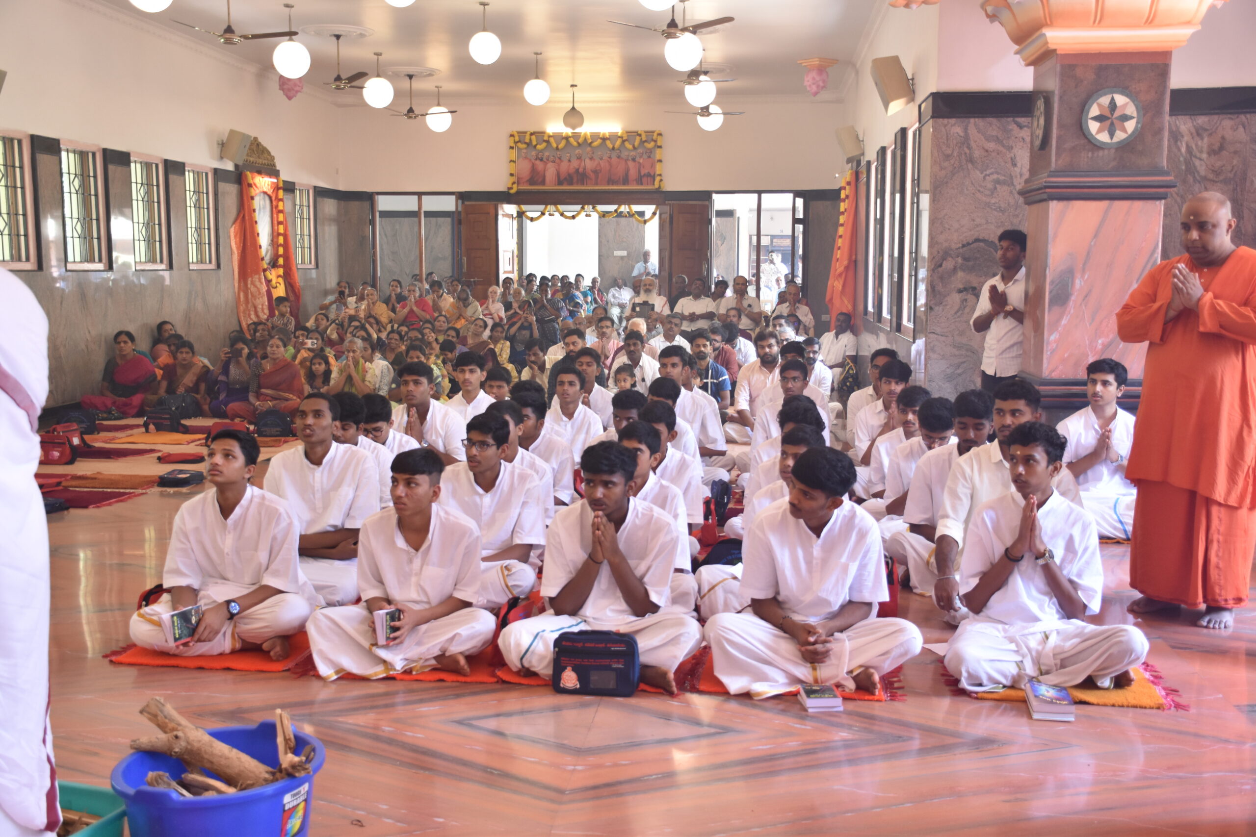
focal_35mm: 39
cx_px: 628
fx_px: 1361
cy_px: 418
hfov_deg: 49.6
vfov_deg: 34.2
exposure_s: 1/50
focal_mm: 26
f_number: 3.8
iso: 800
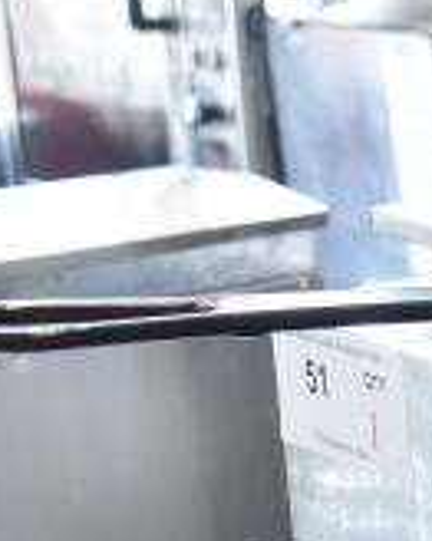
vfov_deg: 15.3
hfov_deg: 10.7
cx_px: 986
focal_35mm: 126
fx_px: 2016
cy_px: 332
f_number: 4
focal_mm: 24
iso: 1600
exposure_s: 1/60
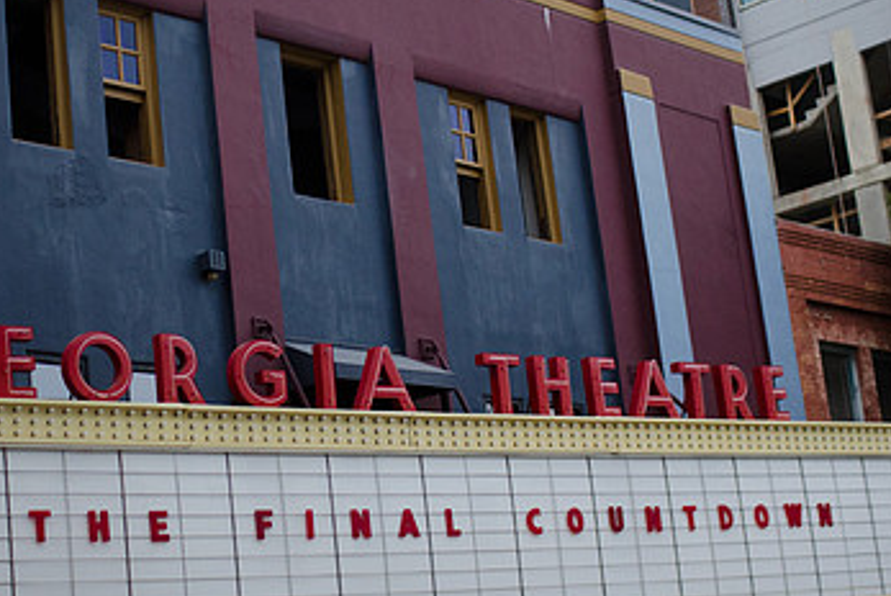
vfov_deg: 18.2
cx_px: 316
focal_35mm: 75
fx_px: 1858
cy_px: 270
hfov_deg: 26.9
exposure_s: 1/8000
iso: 1000
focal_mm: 30
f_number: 2
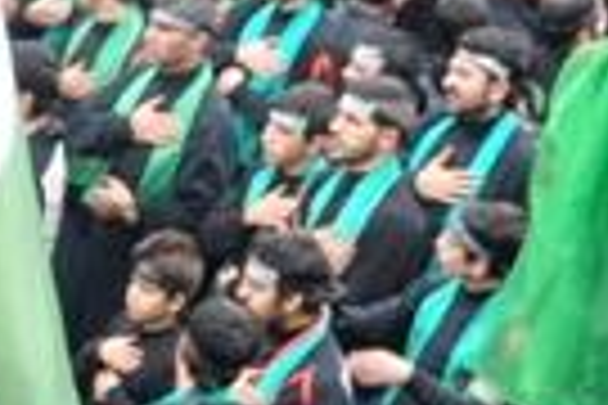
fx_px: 4610
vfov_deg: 5.0
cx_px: -396
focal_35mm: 273
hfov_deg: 7.4
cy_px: 333
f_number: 5.6
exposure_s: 1/30
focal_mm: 24
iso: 250
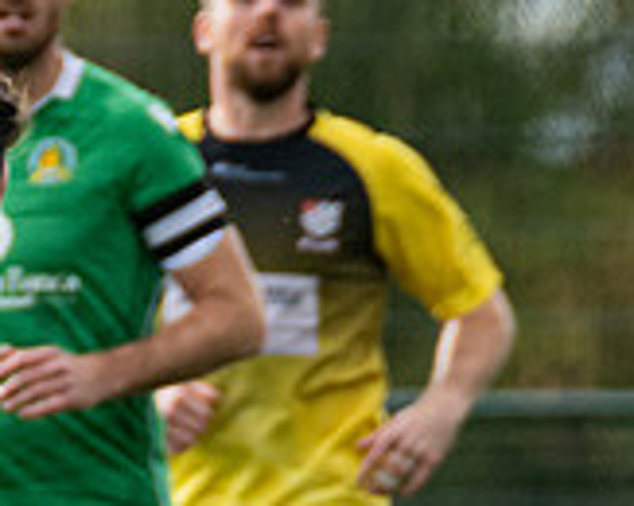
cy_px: 772
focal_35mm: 2790
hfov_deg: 0.7
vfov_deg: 0.6
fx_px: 52289
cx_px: 470
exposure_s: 1/640
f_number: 4
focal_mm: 360
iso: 400
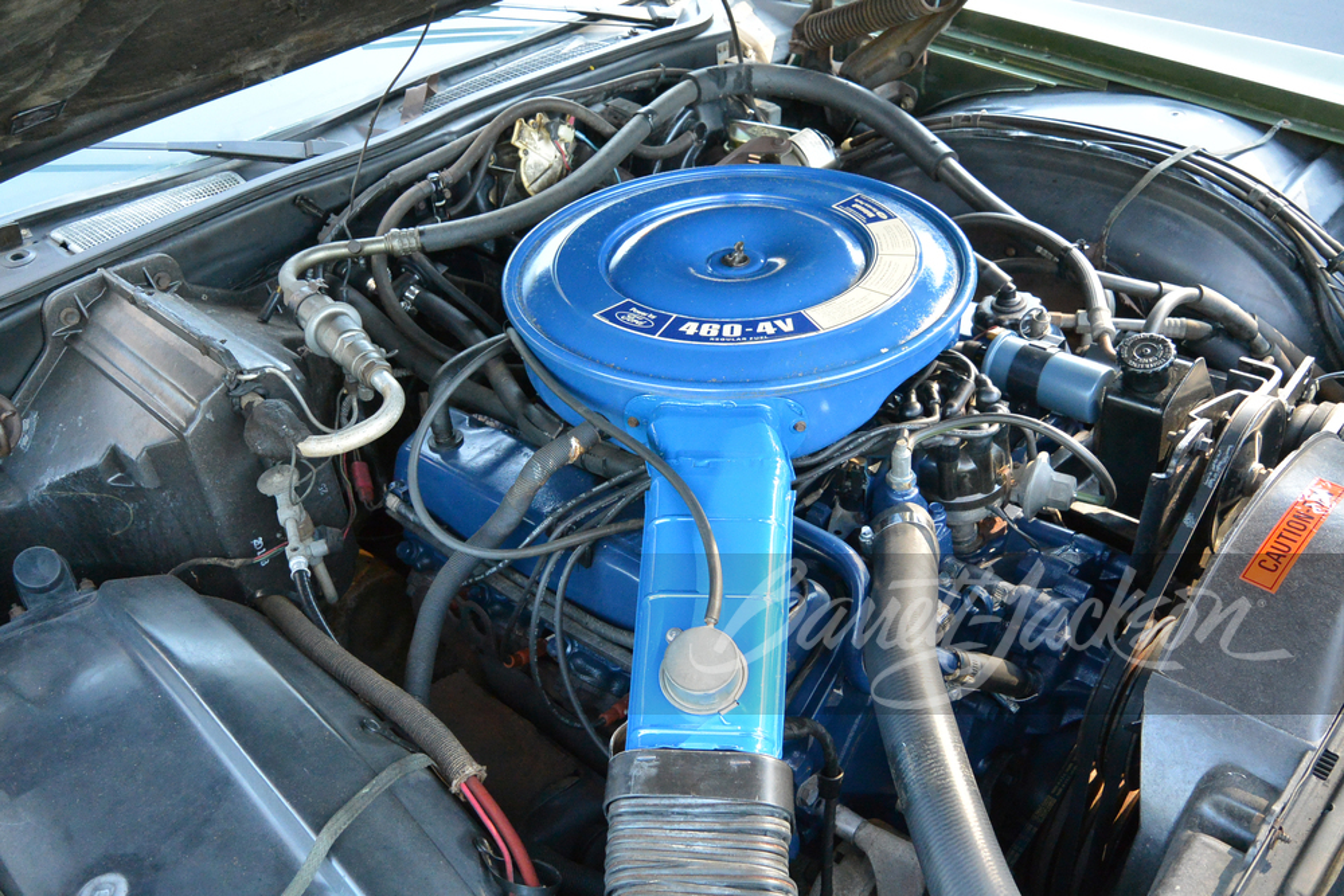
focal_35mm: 29
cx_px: 672
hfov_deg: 63.7
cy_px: 448
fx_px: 1083
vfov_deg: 45.0
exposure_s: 1/125
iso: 720
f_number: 3.5
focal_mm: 11
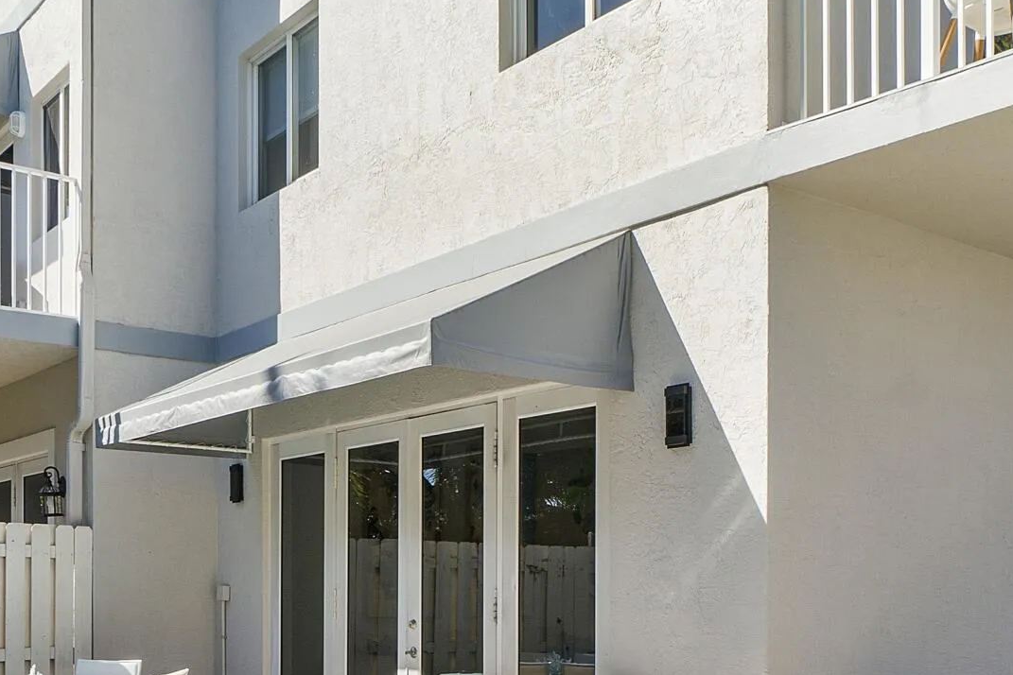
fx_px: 1182
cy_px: 617
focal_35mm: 42
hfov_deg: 46.3
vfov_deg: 30.4
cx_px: 430
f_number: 11
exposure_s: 1/200
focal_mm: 10
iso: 100
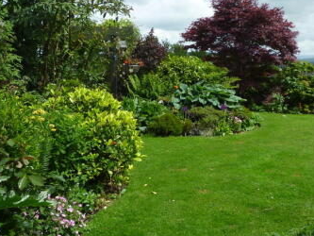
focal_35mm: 49
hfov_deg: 38.9
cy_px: 111
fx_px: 445
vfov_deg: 29.7
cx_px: 172
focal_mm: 4.9
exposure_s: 1/640
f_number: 3.5
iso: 80
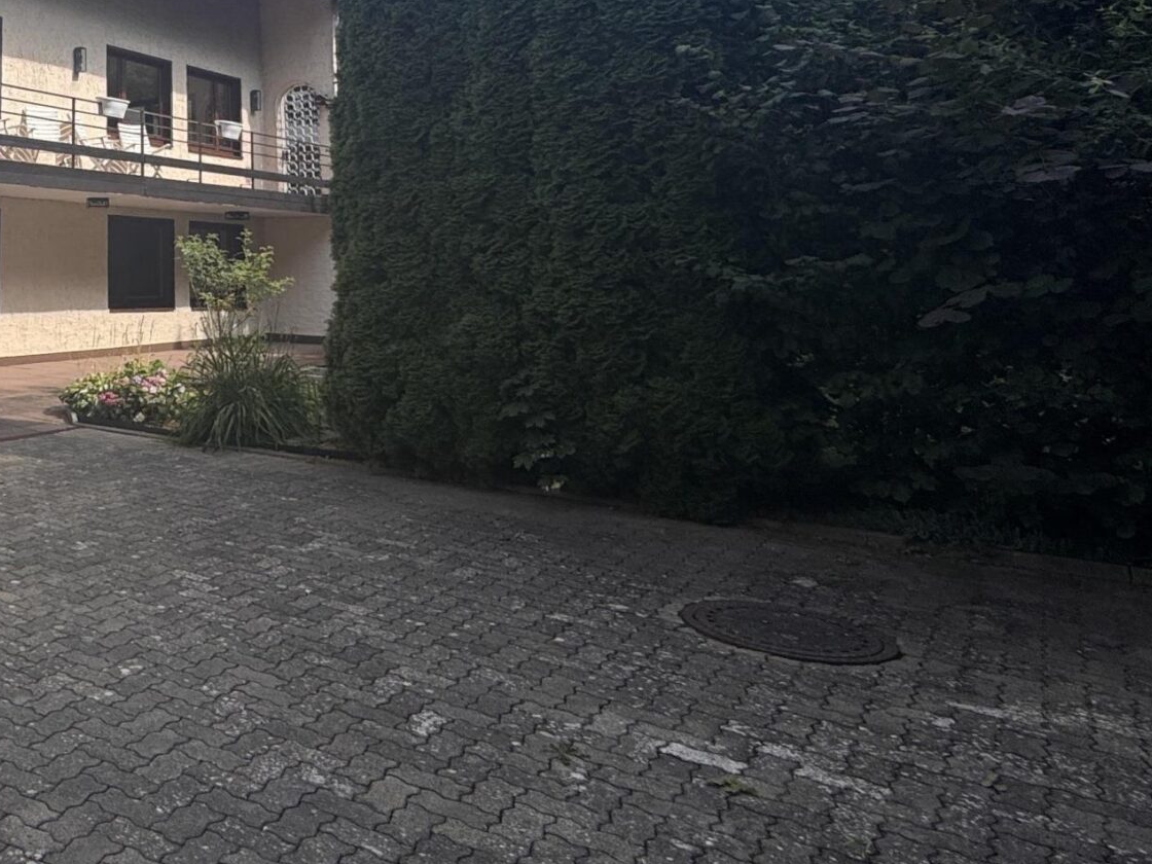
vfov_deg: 41.2
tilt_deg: +9.1
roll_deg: -1.0
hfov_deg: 46.5
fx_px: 1065
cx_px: -26
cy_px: 109
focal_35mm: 32
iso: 50
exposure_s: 1/1420
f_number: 2.2
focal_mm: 2.22
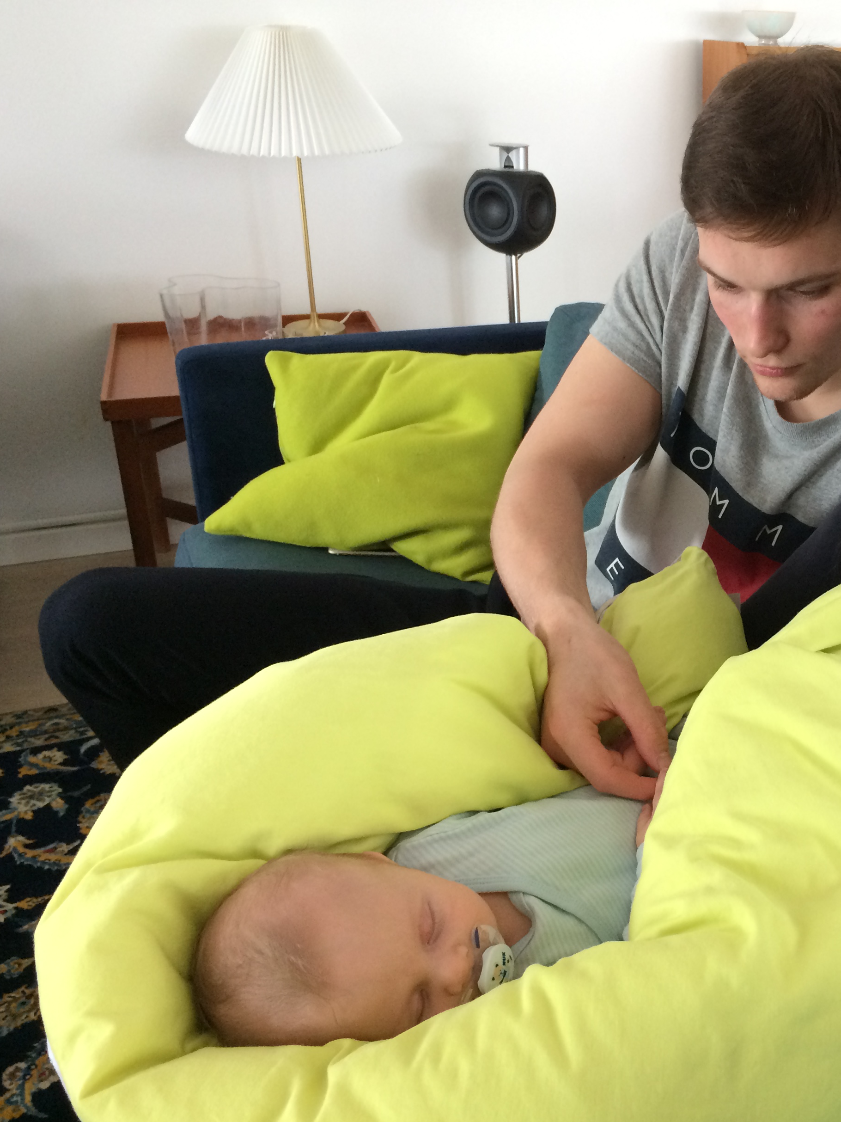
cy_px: 565
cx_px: 743
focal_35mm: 39
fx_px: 1263
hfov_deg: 34.9
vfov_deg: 47.9
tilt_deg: -24.0
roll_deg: -3.3
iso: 200
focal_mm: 4.15
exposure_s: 1/33
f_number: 2.2
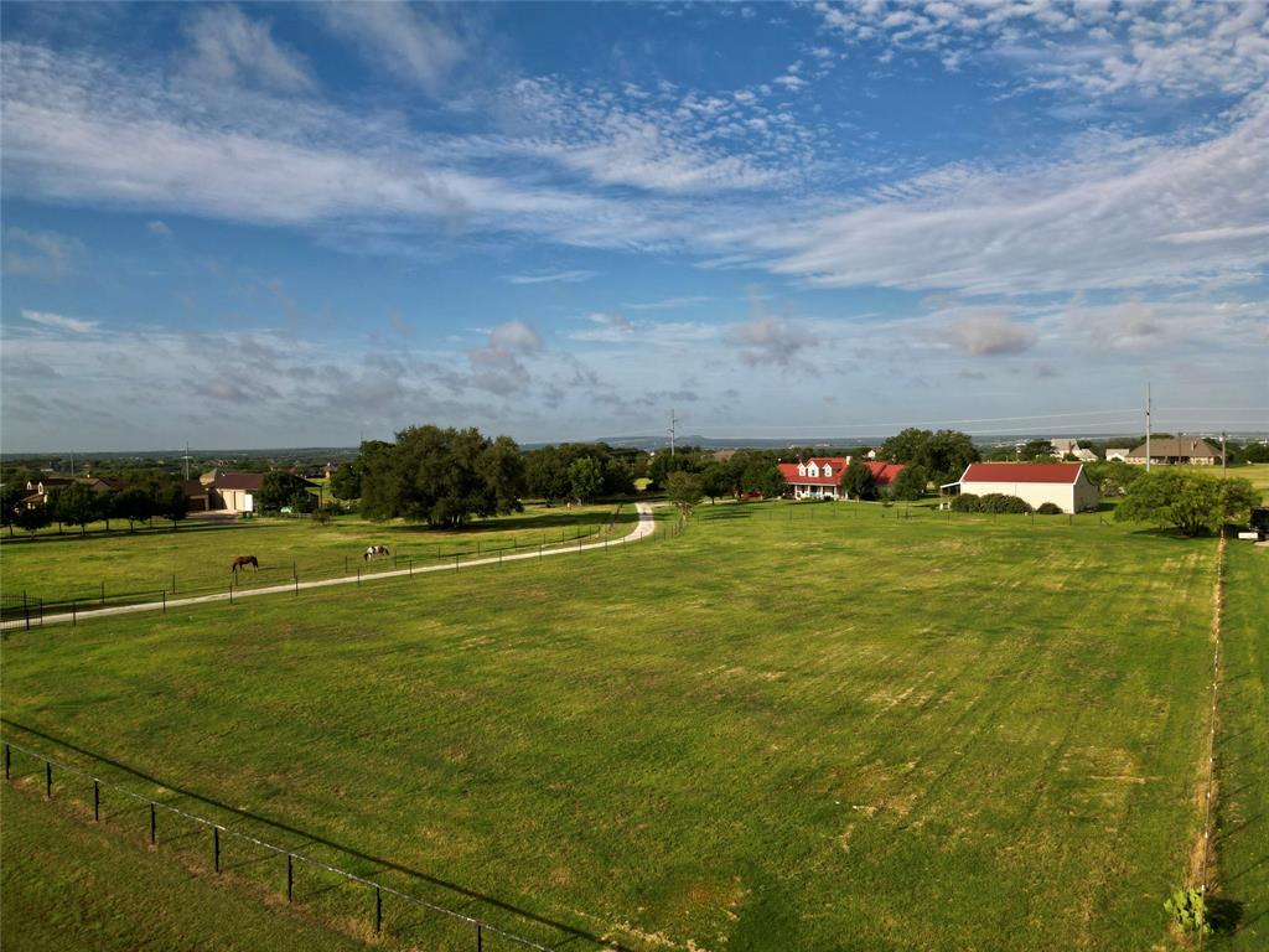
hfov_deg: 71.6
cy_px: 476
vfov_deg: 56.8
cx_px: 634
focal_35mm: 24
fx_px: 880
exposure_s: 1/350
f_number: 1.7
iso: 100
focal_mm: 6.72
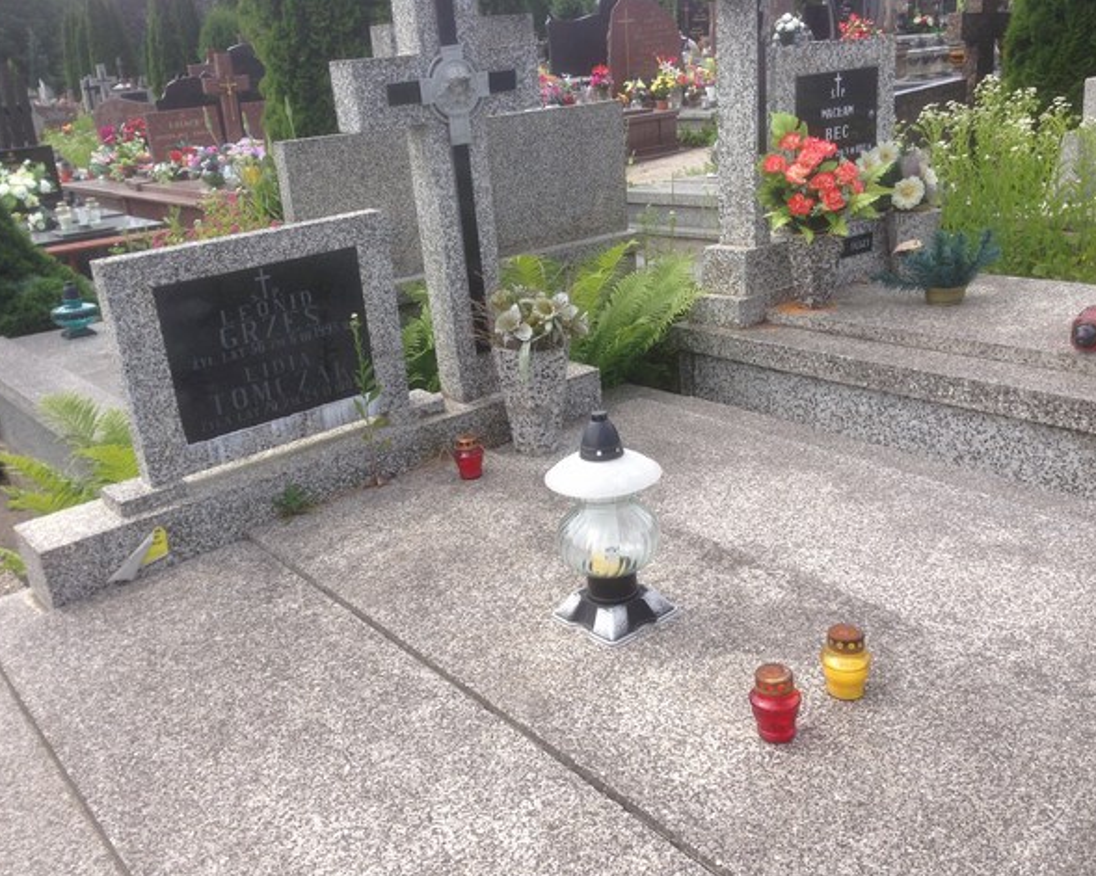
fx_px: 1135
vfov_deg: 42.2
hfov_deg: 51.5
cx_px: 540
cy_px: 445
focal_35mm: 35
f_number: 2.4
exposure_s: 1/903
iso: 50
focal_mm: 4.12
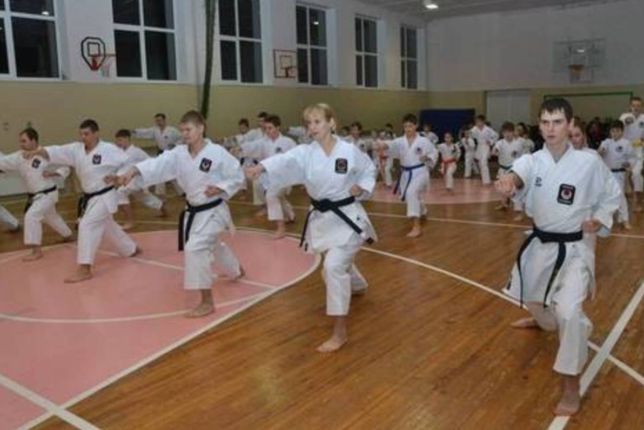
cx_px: 321
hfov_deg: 63.6
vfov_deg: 45.0
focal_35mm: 29
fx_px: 519
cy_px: 201
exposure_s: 1/100
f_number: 9
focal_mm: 18
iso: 1600
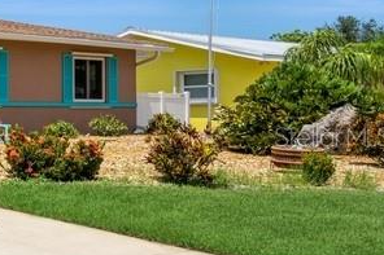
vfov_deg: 18.6
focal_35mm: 73
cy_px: 137
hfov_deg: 24.1
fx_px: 778
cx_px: -122
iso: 200
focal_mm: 27
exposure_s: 1/640
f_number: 8
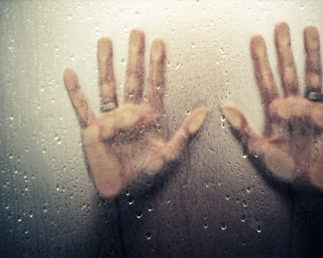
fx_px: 488
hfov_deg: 36.6
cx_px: 188
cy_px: 129
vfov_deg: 29.7
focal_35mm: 51
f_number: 1.4
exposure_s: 1/40
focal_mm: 30
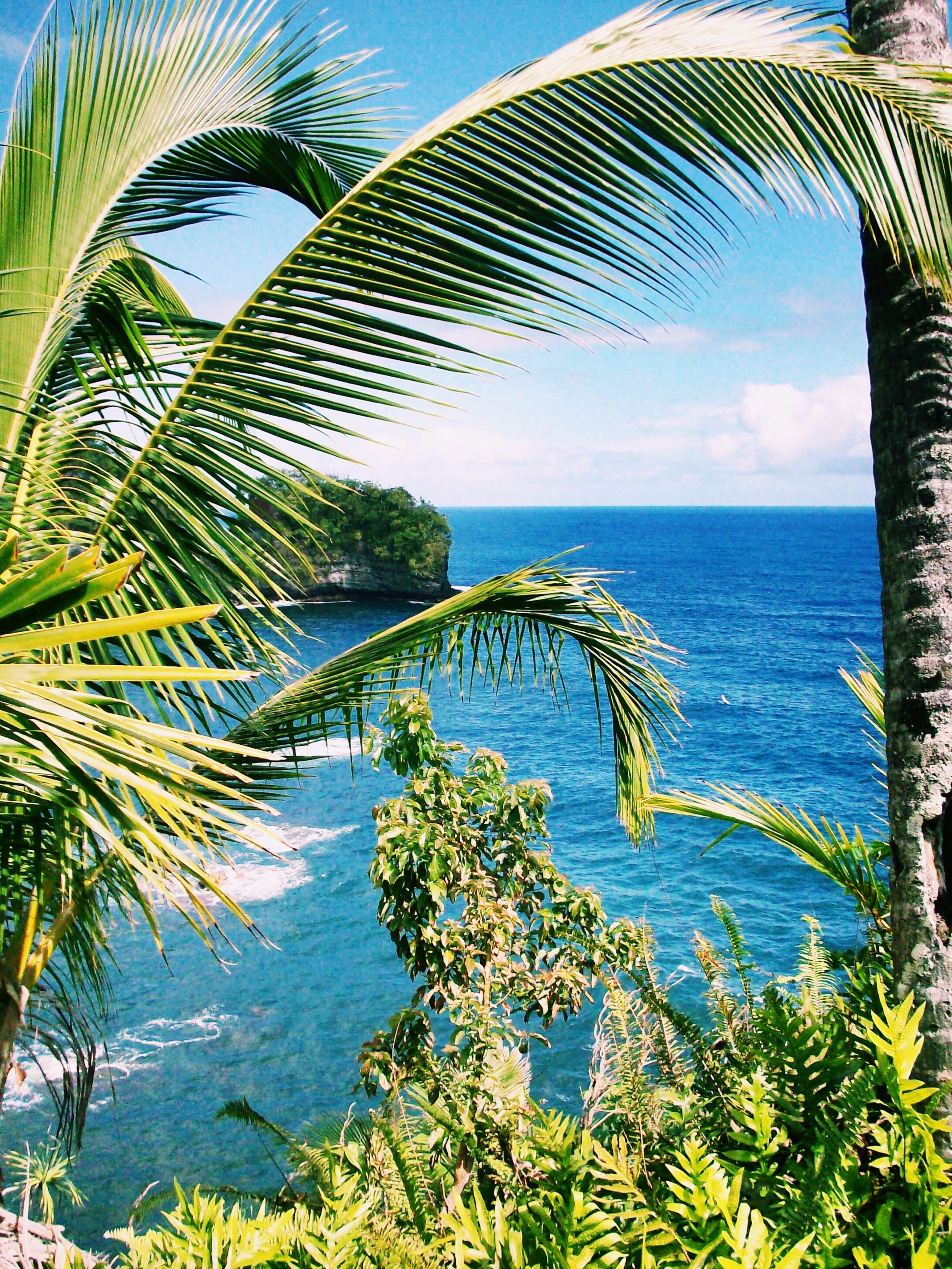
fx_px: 1430
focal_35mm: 39
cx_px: 479
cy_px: 630
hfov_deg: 36.8
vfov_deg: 47.9
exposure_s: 1/615
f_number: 5.6
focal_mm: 6.2
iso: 160
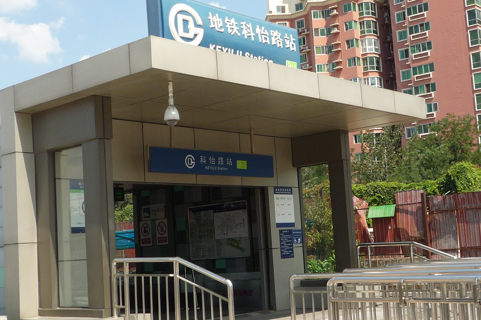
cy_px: 162
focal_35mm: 57
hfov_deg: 35.1
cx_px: 241
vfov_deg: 23.8
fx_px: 761
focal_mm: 5.3
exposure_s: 1/640
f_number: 4
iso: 100
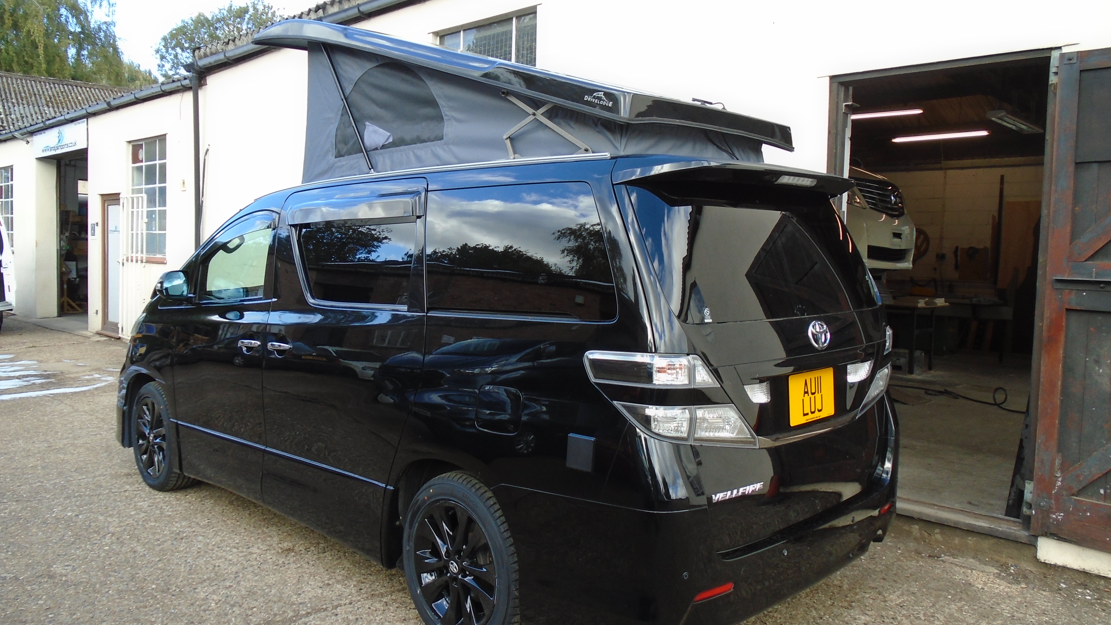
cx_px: 543
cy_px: 305
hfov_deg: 66.1
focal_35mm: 29
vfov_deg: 40.2
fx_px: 854
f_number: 3.2
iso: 100
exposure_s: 1/125
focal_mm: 4.6
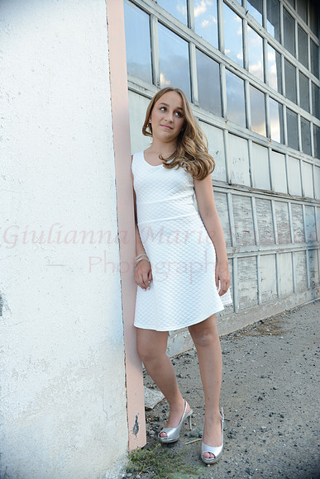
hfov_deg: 43.6
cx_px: 160
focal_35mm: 30
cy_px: 240
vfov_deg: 61.9
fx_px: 400
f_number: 9
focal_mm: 30
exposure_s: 1/80
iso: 1000
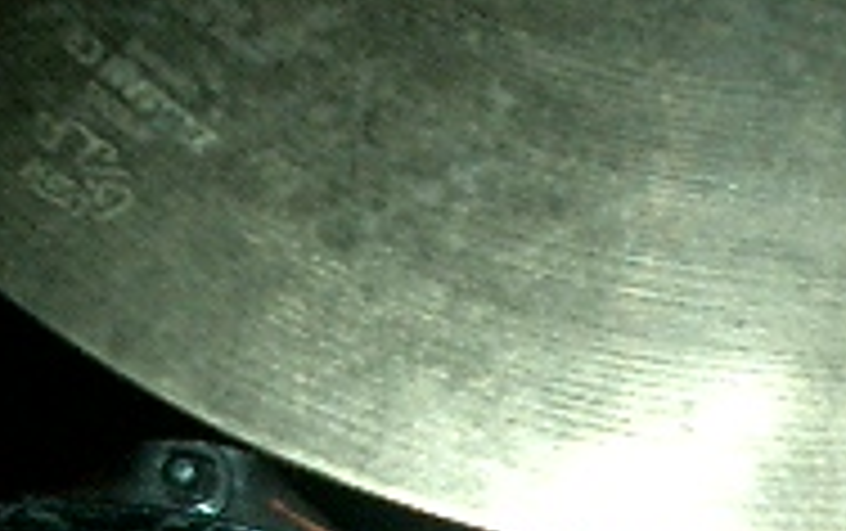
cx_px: 770
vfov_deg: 10.2
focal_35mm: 126
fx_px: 2909
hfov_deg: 16.3
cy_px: 734
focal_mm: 5.8
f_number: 2.6
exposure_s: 1/8
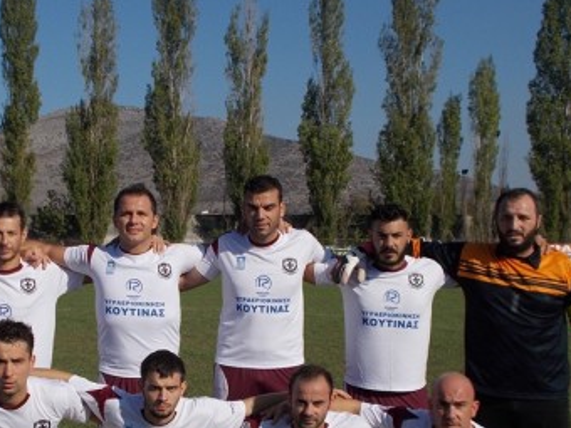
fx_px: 1089
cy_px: 268
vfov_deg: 22.2
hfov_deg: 29.2
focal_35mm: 66
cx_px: 181
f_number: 9.2
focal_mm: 6
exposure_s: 1/250
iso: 80
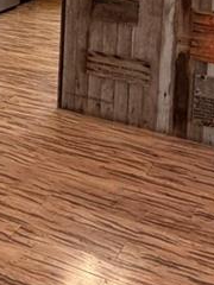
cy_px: -44
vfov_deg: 25.4
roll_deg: -1.3
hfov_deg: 20.7
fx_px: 577
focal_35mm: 70
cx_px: 31
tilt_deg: -6.8
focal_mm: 2.22
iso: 160
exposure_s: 1/121
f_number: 2.2
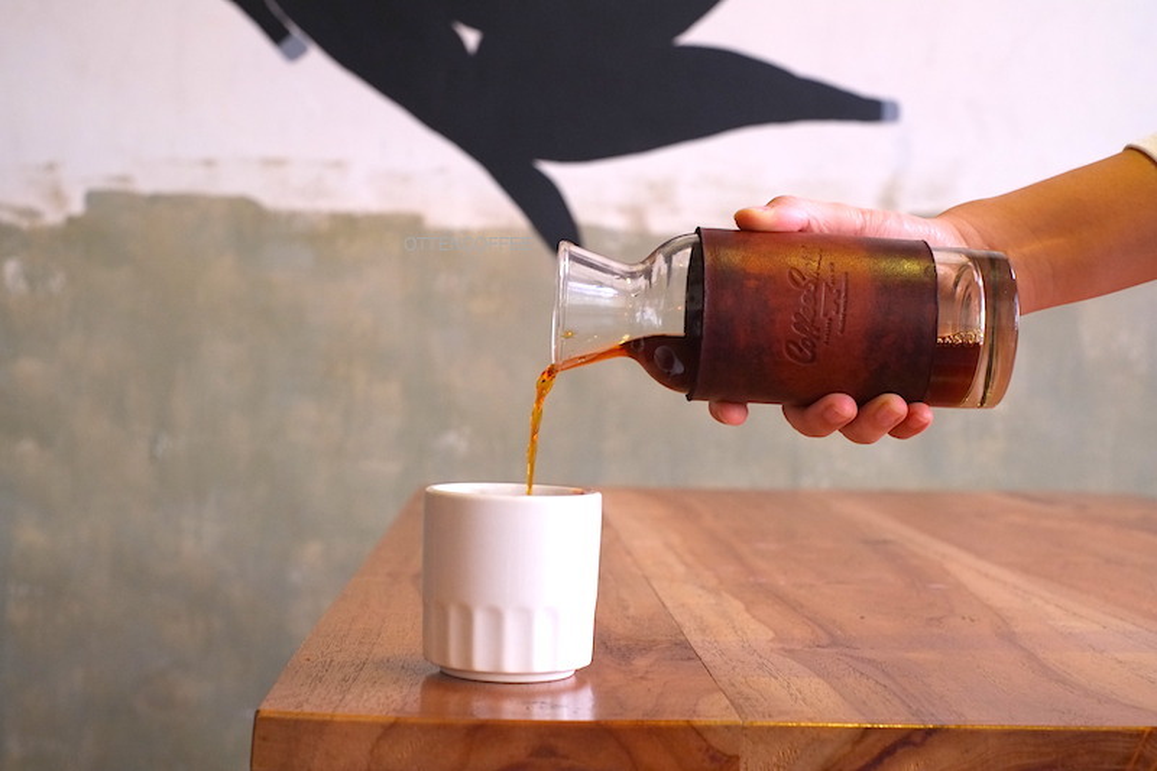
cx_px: 578
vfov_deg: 25.5
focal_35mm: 53
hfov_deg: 37.5
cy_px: 386
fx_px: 1703
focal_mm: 35
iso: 2000
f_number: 5.6
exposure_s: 1/60
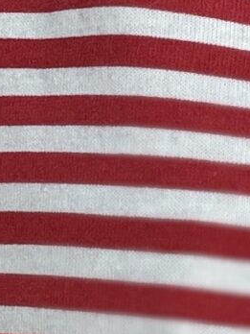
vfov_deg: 8.8
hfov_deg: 6.7
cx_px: 221
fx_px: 2128
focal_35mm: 221
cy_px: -94
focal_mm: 2.69
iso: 50
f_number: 1.9
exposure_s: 1/100
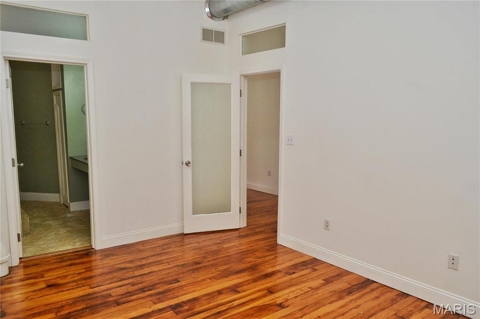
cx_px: 240
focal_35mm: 27
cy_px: 160
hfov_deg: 67.4
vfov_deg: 47.9
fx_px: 360
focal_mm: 18
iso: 400
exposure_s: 1/60
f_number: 5.6
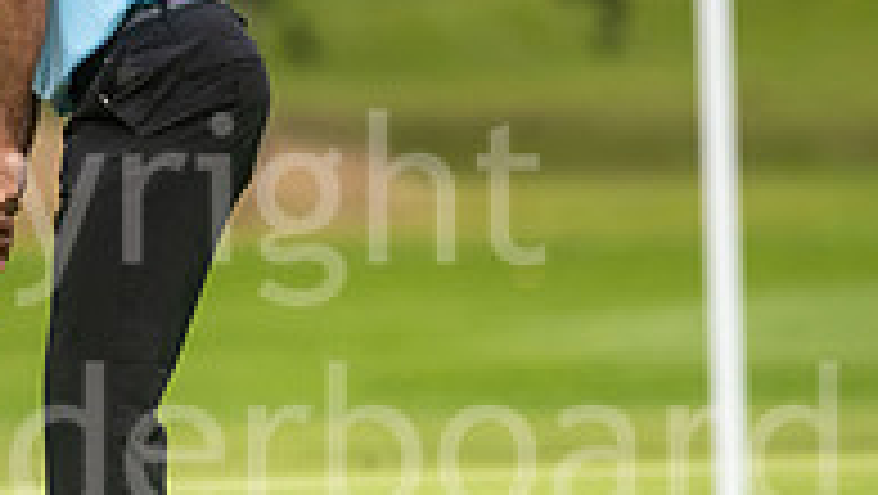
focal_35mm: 936
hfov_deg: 2.3
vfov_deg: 1.3
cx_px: 266
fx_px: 21806
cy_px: 484
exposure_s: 1/1250
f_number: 4
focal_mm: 300
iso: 640
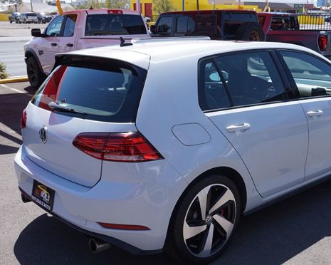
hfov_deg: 44.9
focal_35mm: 41
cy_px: 147
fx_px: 398
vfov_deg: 36.7
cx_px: 199
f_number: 8
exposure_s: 1/160
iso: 125
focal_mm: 21
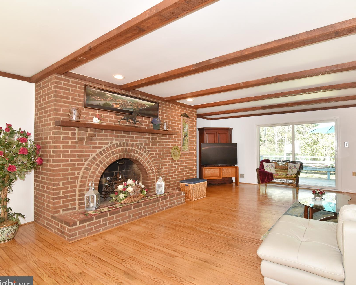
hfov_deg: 82.5
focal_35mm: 19
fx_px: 200
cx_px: 210
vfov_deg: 70.8
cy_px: 142
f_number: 7.1
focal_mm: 16
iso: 1250
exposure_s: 1/80
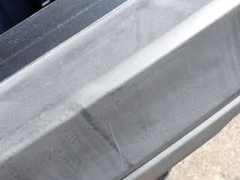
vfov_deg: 25.6
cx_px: 147
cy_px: 71
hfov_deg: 33.7
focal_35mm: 57
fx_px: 395
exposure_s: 1/160
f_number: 3.2
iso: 100
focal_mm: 5.4
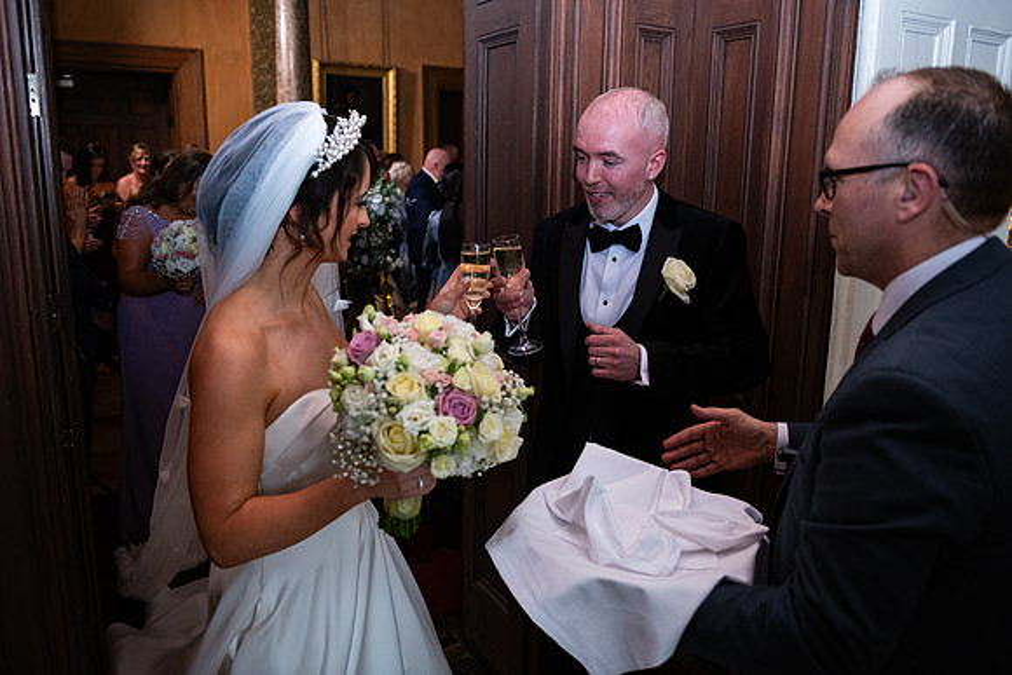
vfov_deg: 45.0
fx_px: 815
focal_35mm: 29
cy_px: 338
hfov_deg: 63.6
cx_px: 506
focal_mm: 29
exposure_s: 1/160
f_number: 3.5
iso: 1000
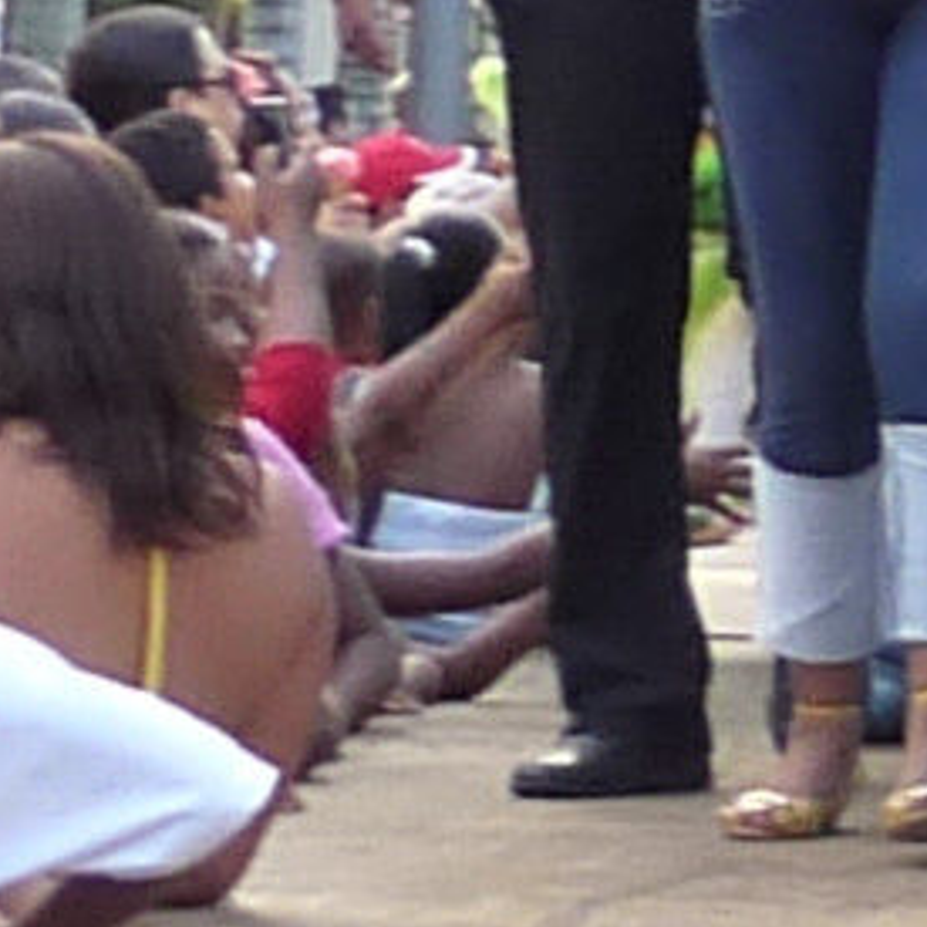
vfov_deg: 5.3
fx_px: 9968
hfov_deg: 4.6
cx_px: 4298
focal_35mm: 329
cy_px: -330
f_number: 2.8
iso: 160
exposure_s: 1/80
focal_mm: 4.8
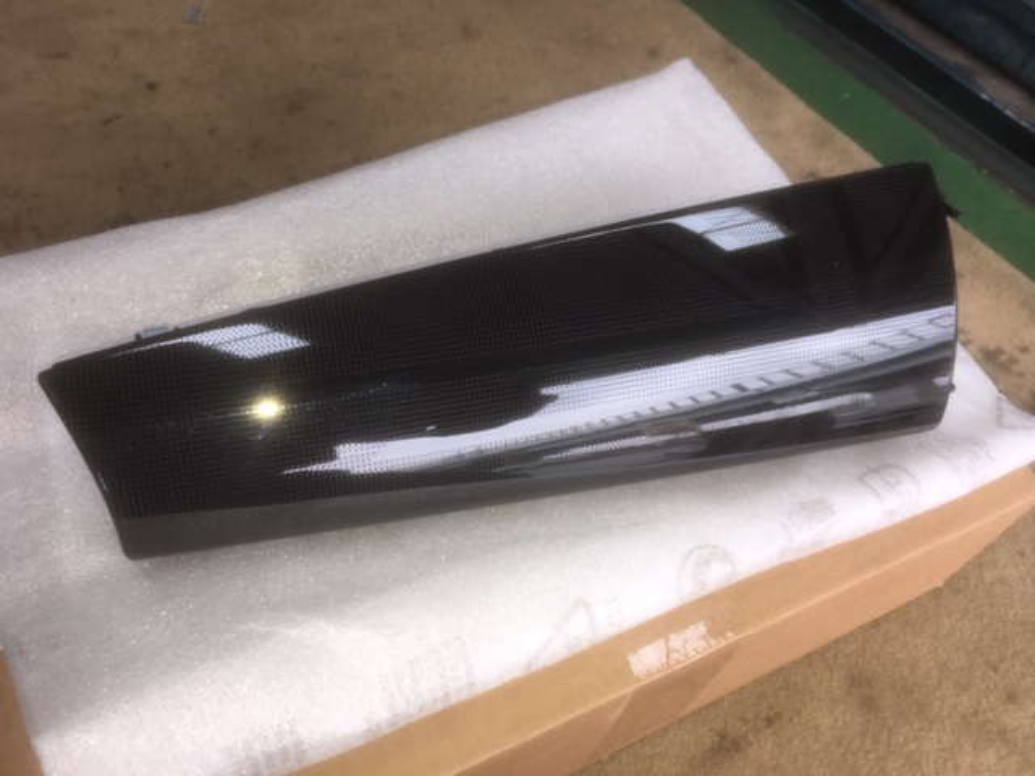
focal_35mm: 29
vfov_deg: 48.2
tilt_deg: -45.3
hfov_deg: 61.7
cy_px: 388
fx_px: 867
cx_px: 518
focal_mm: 4.15
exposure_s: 1/53
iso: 25
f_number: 2.2
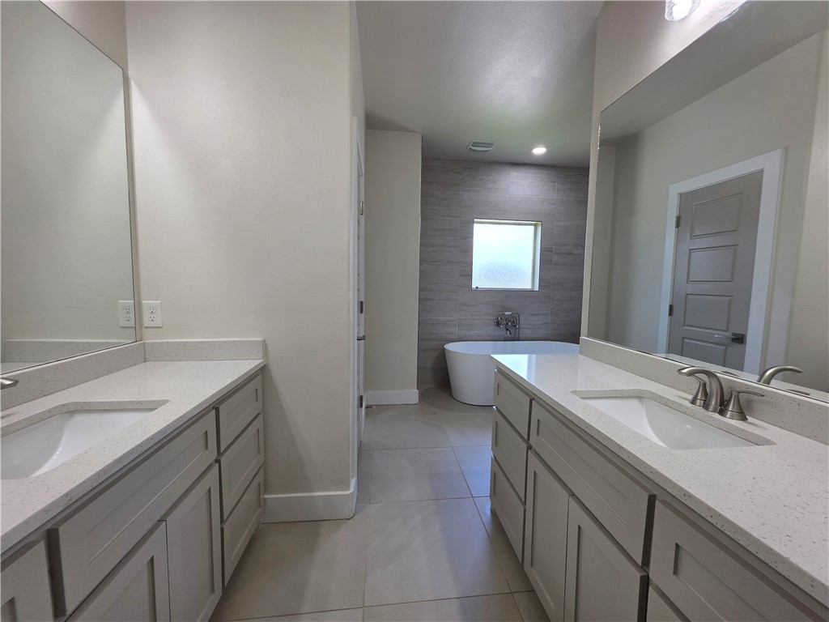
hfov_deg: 106.2
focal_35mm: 13
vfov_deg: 89.9
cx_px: 414
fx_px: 311
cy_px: 311
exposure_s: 1/120
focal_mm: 2.2
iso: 50
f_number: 1.9
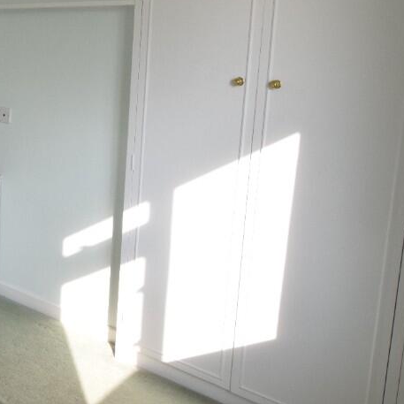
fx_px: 528
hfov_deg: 36.5
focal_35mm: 40
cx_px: -23
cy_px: 113
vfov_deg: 40.9
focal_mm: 14
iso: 800
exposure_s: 1/125
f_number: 13
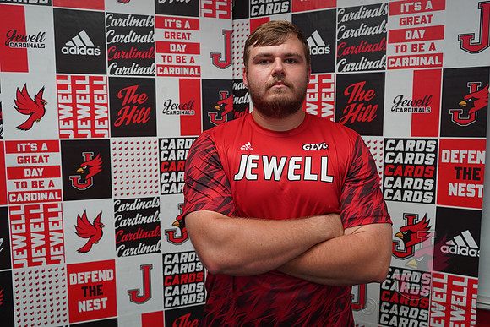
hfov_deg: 63.6
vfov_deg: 45.0
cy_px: 164
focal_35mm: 29
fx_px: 395
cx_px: 245
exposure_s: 1/160
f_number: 4
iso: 1000
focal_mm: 29
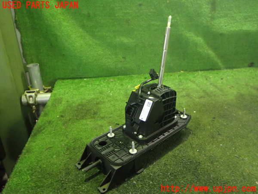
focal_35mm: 30
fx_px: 224
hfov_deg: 60.0
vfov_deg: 46.8
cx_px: 129
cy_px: 97
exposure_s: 1/25
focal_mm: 5.4
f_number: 2.3
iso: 800
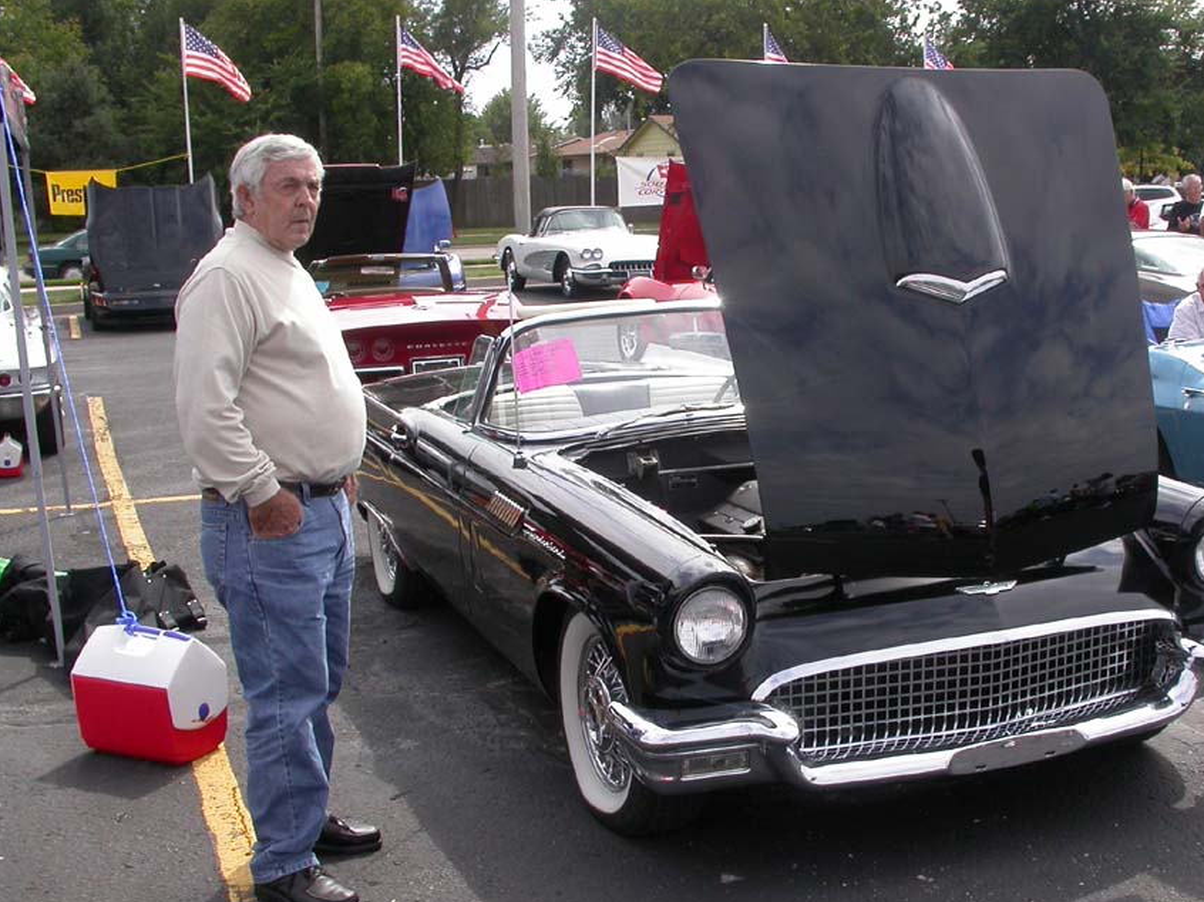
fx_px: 1600
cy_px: 488
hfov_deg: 41.1
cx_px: 726
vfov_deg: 31.5
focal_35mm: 46
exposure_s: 1/239
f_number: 6.7
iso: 100
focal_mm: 7.85
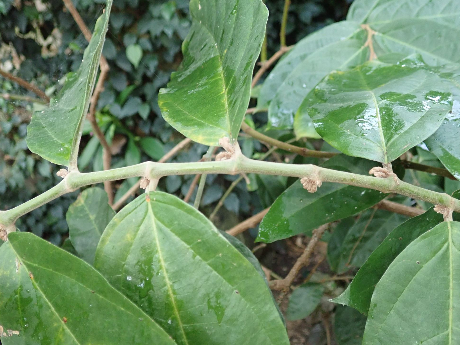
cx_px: 229
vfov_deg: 45.5
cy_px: 169
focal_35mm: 31
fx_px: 412
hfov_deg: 58.3
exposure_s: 1/80
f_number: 2.3
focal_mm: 5.5
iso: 800
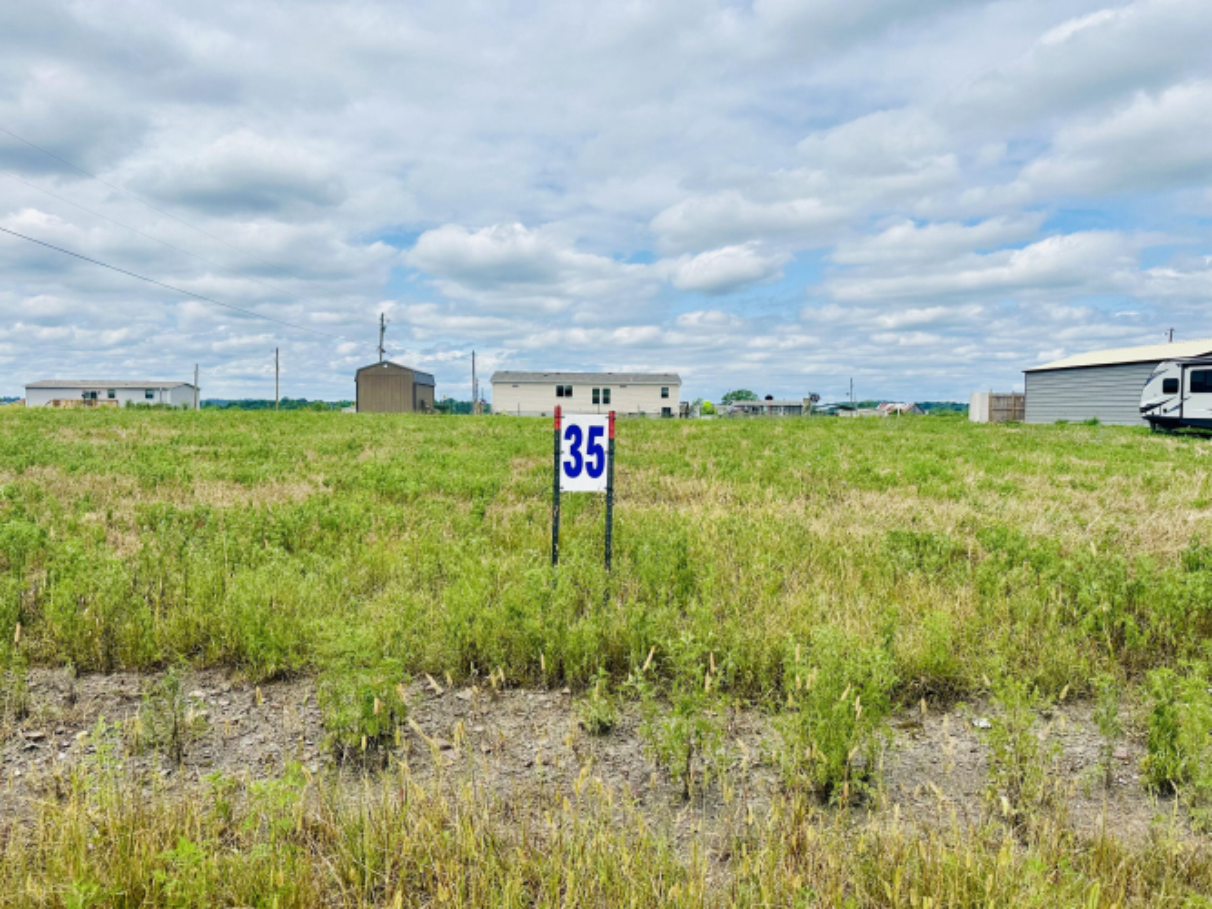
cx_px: 606
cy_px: 454
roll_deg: +1.0
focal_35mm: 24
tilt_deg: -2.7
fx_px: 840
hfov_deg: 71.6
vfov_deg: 56.8
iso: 80
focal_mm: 6.86
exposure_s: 1/7576
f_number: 1.78
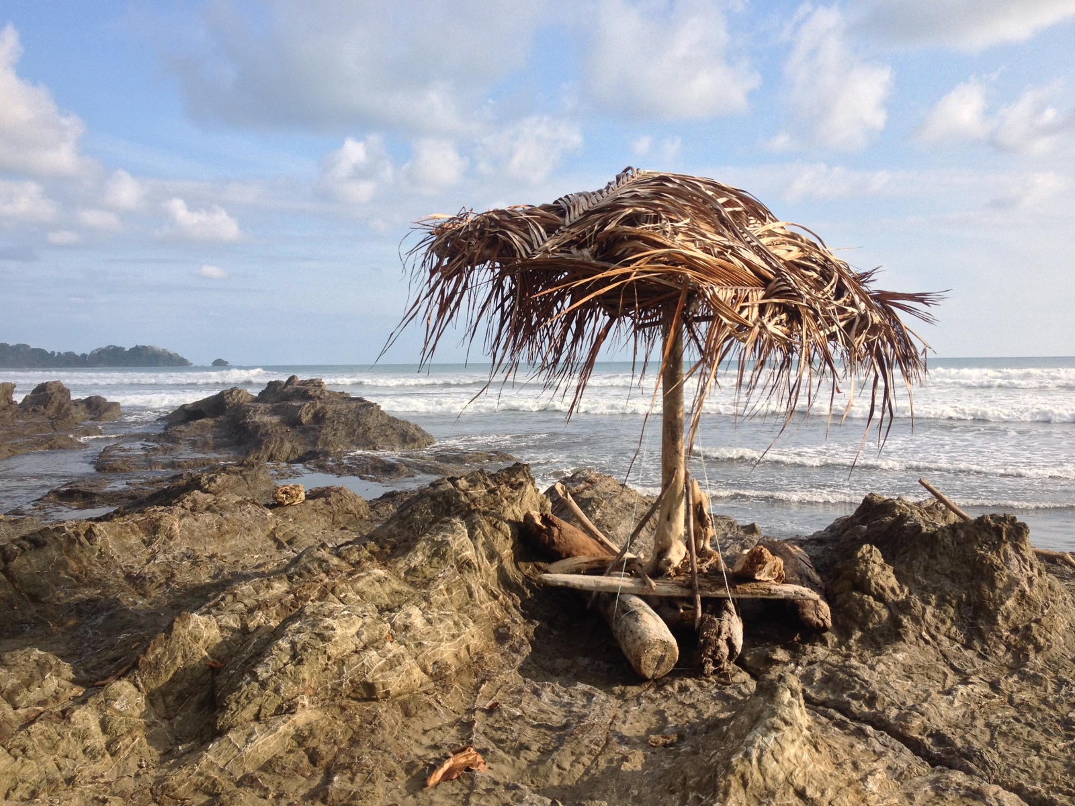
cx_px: 538
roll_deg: +0.8
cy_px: 403
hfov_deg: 52.6
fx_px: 1087
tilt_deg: -5.2
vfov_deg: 40.7
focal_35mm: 35
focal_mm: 4.28
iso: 50
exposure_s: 1/1381
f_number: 2.4
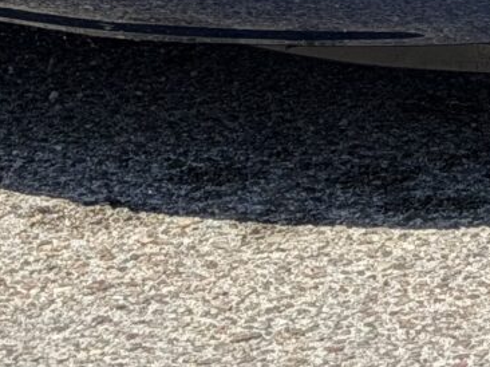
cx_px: 767
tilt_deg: -4.8
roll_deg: -3.9
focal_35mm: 252
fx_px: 3565
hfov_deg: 7.7
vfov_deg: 5.7
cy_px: -510
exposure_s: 1/2146
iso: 100
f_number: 1.78
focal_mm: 6.76
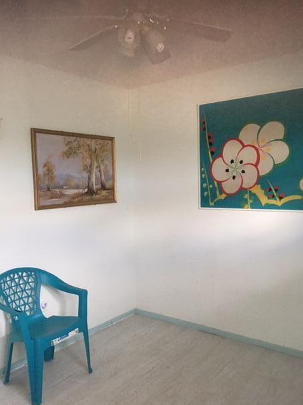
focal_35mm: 31
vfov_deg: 58.3
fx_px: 362
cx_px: 160
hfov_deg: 45.4
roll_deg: +1.9
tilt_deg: -2.6
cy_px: 214
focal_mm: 4.15
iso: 80
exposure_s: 1/15
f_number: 2.2
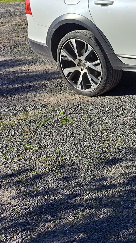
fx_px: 378
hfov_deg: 16.2
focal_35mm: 59
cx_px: 265
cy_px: 49
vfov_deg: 34.4
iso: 50
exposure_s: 1/2024
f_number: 1.8
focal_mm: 5.23
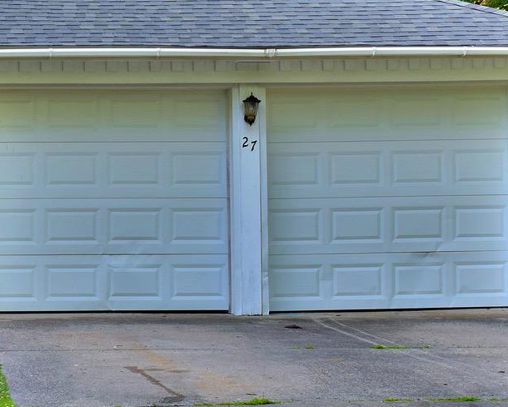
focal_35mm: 128
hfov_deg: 14.7
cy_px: 243
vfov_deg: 12.1
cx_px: -62
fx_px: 1918
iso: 100
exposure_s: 1/30
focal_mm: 27
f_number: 6.3
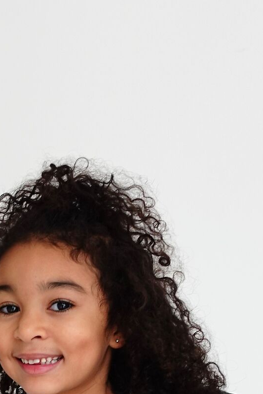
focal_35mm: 72
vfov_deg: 26.3
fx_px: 789
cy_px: 414
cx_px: 13
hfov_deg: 18.5
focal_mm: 9.4
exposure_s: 1/50
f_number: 1.8
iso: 125
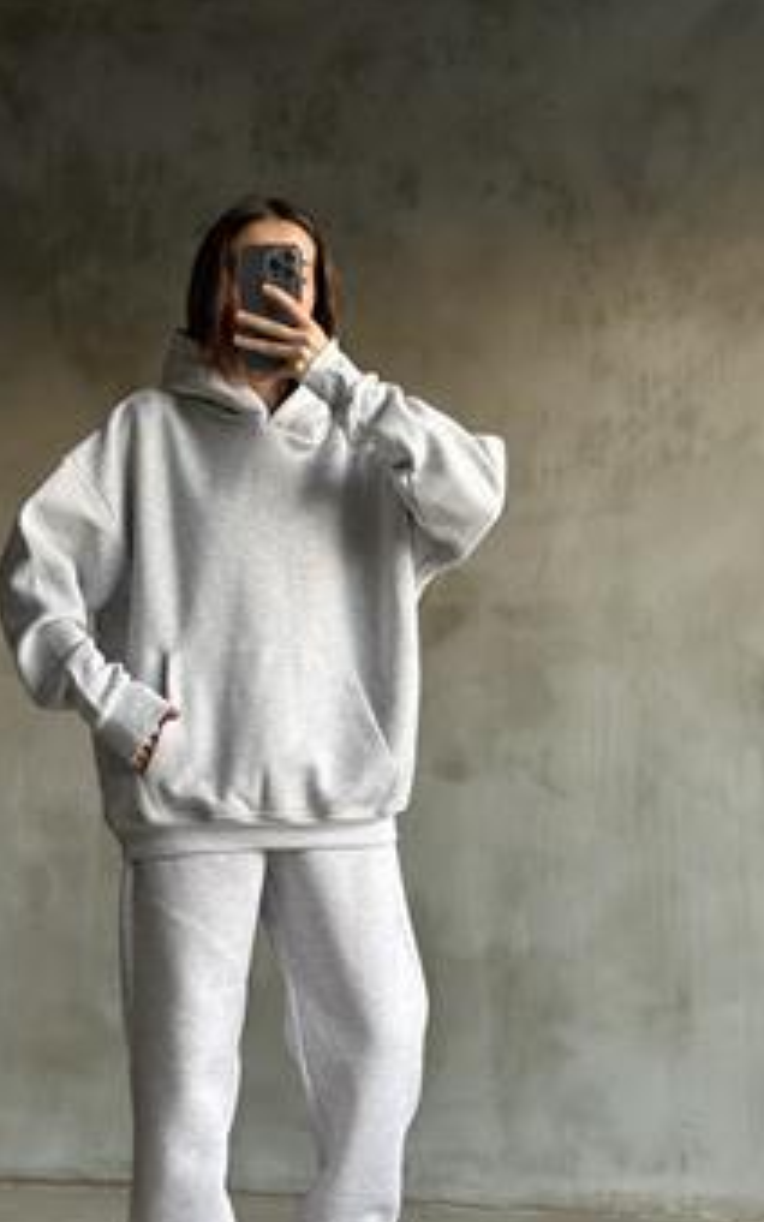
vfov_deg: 31.9
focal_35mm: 64
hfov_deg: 20.2
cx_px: 249
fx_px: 2131
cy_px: 746
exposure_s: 1/60
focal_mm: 6.86
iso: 250
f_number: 1.78
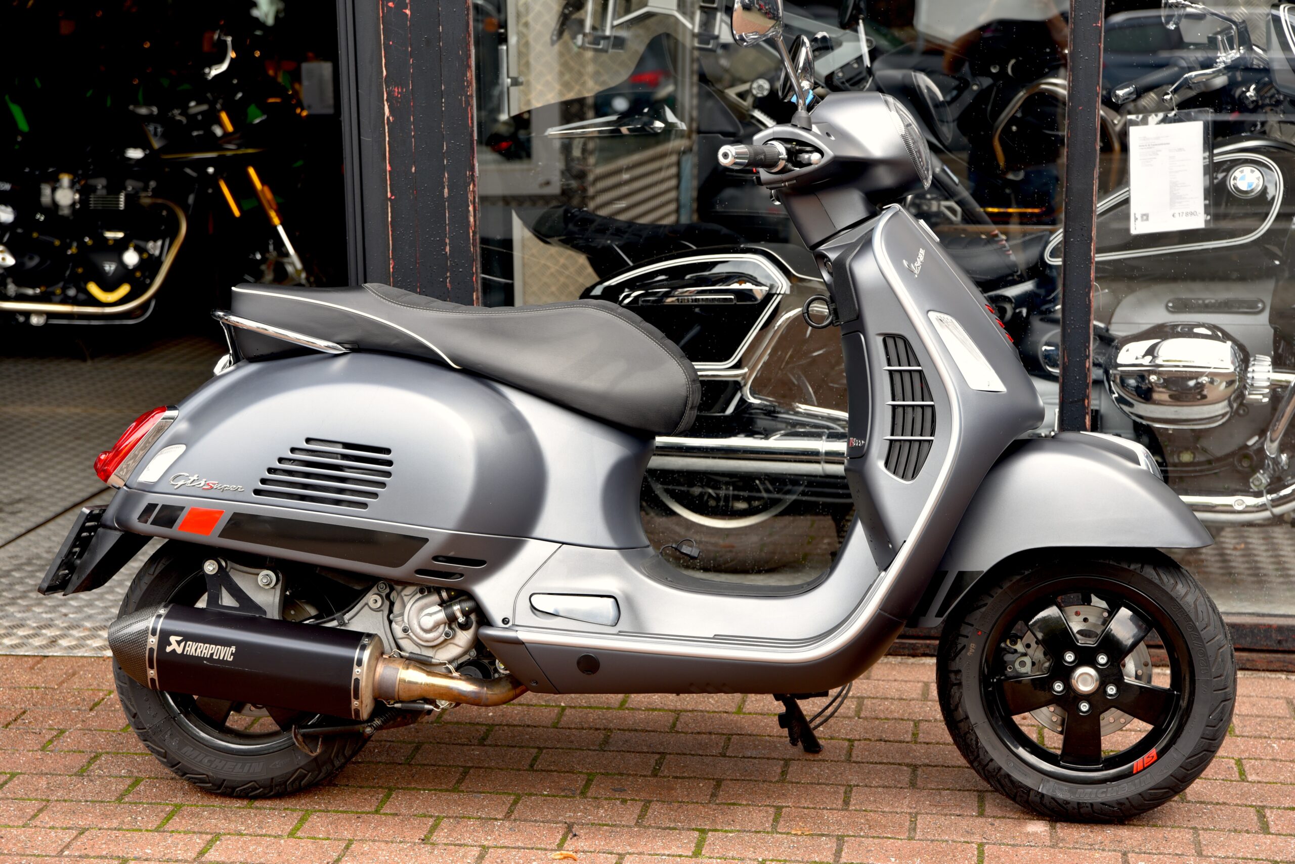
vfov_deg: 21.9
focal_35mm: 62
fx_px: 2231
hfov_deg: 32.4
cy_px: 432
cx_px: 648
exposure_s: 1/80
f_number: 4.5
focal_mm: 62
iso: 100
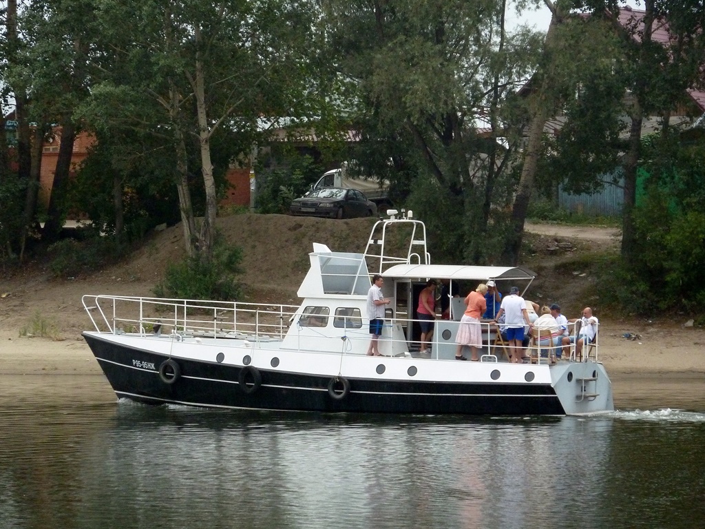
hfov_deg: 9.4
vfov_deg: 7.1
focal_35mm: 210
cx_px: 352
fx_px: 4277
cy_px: 264
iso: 500
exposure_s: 1/320
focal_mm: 34.4
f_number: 4.6
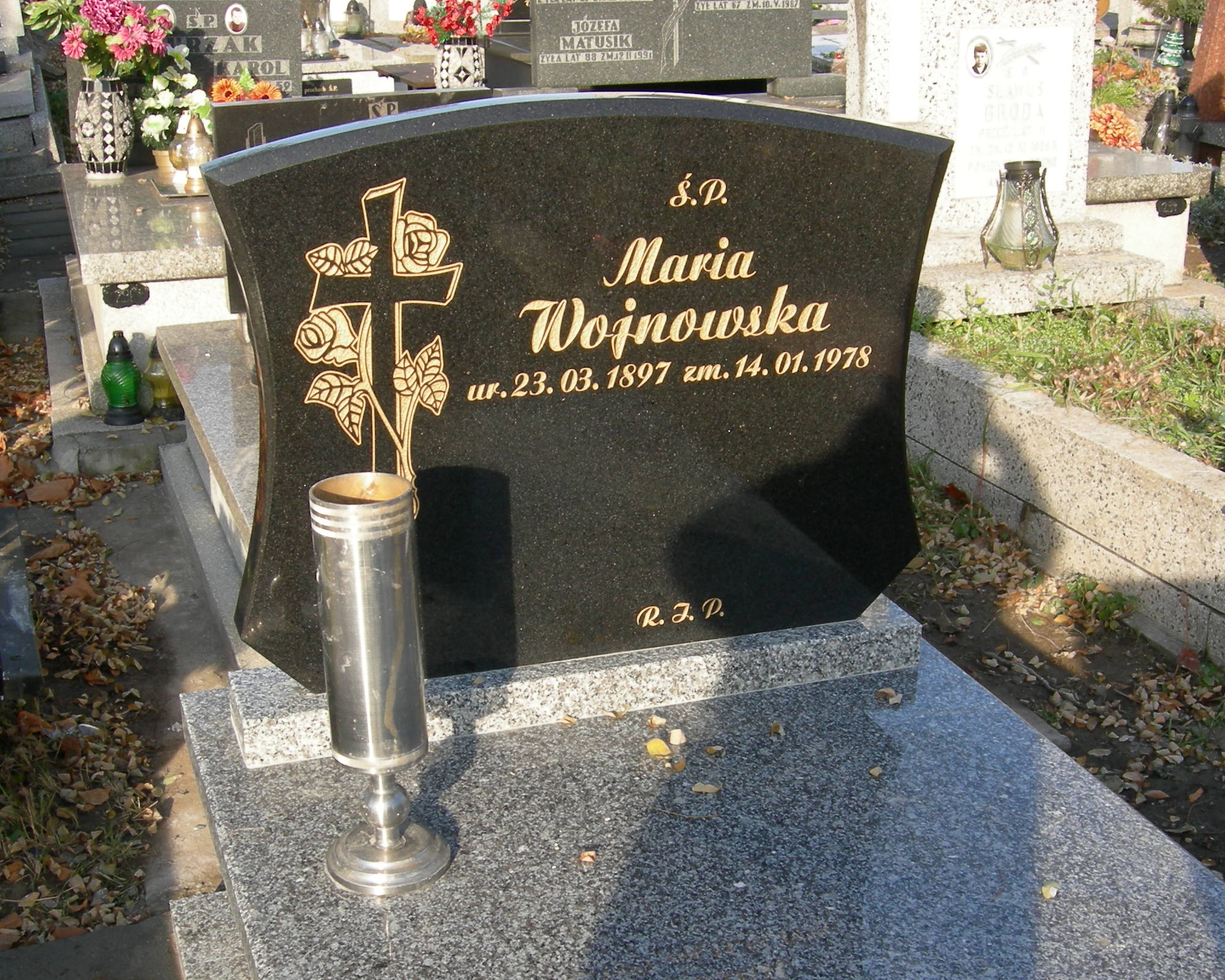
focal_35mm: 45
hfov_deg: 41.1
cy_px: 583
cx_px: 651
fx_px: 1631
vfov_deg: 33.3
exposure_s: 1/152
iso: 64
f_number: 4.8
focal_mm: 7.5
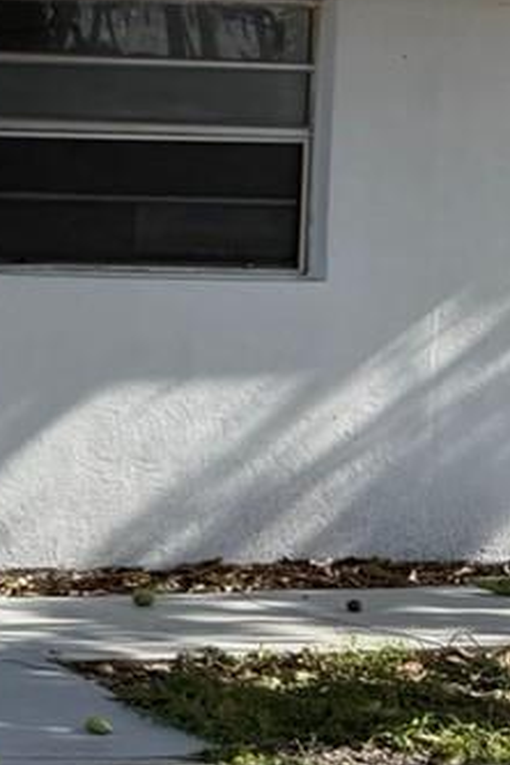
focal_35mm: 120
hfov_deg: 8.9
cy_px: 202
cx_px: -1100
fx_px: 2550
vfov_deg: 17.0
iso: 80
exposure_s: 1/3425
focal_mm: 6.76
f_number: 1.78
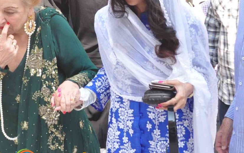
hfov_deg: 19.0
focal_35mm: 109
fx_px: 725
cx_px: 78
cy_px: 43
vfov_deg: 12.0
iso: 400
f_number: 8
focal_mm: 26
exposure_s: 1/200
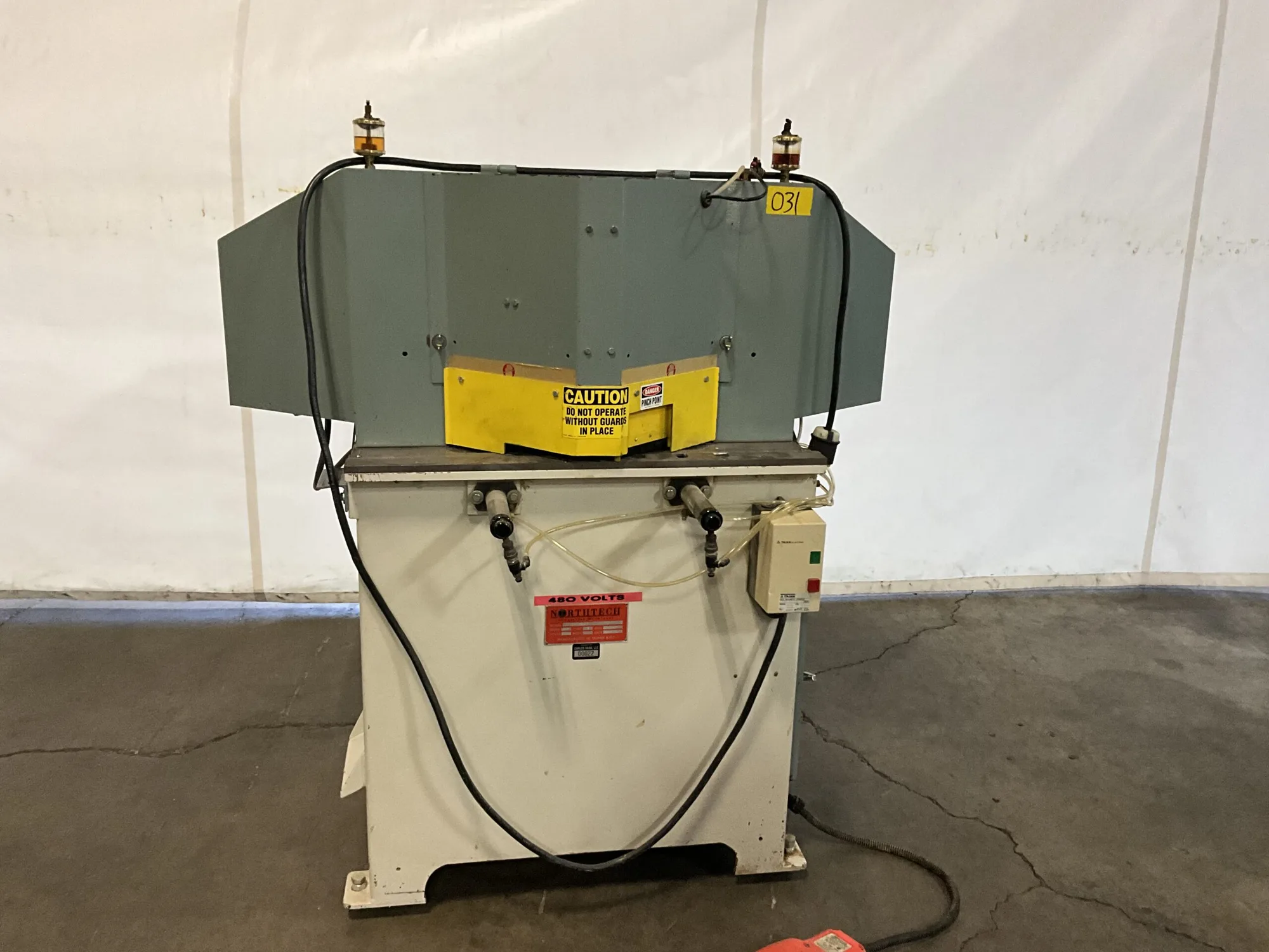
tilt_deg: -16.1
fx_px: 1063
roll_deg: -2.8
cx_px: 634
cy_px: 476
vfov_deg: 48.2
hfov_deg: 61.7
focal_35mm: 29
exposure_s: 1/60
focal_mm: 3
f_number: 1.8
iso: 200
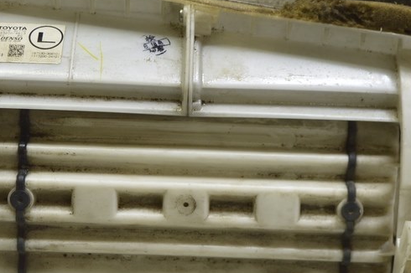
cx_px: 184
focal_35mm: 94
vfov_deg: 14.5
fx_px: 1072
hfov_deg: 21.7
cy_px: 165
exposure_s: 1/20
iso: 400
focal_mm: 30
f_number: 5.6
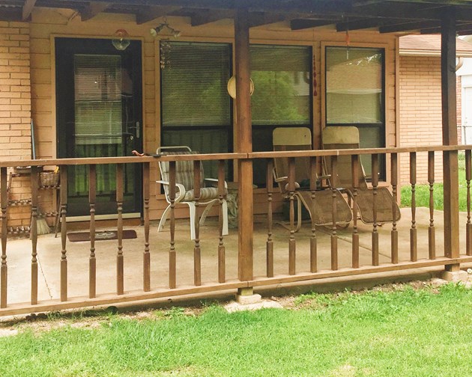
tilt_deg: -0.7
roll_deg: +0.9
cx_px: 264
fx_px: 643
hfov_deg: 40.3
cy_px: 131
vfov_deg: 32.5
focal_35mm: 46
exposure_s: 1/694
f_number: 2.2
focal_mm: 4.15
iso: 32
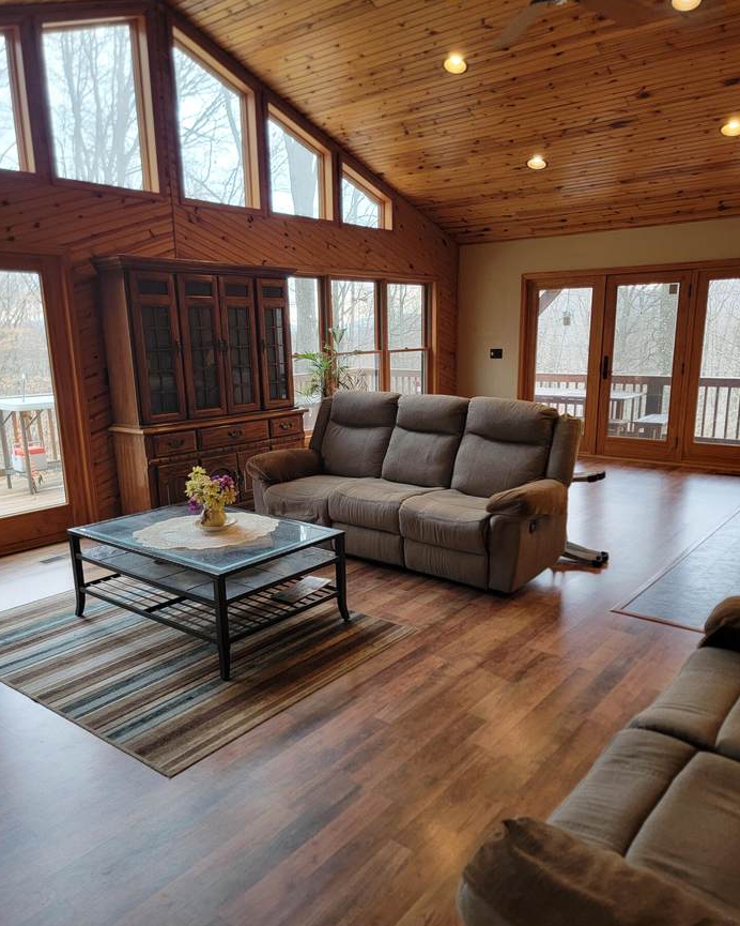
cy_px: 488
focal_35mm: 26
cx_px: 373
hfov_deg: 54.9
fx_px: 712
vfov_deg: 66.0
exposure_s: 1/60
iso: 200
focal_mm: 6.7
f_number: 1.8
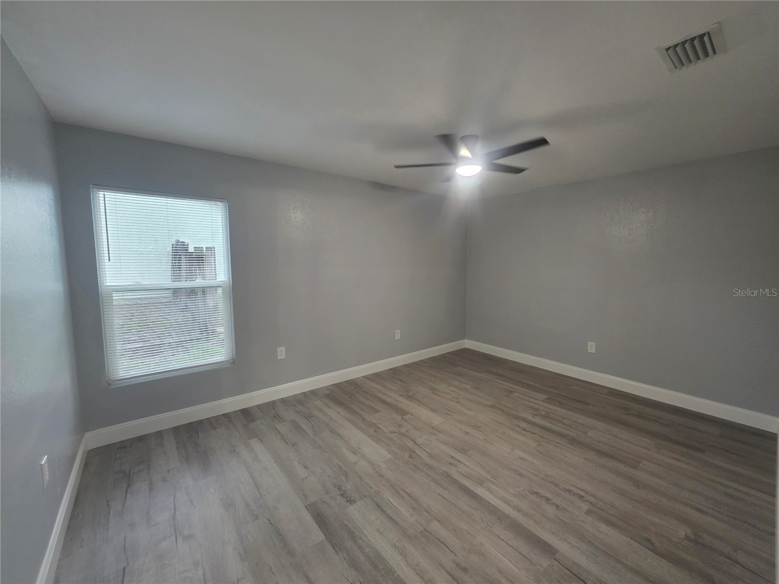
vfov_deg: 89.9
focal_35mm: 13
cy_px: 292
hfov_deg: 106.2
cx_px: 390
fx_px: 293
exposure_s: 1/60
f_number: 1.9
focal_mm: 2.2
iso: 160
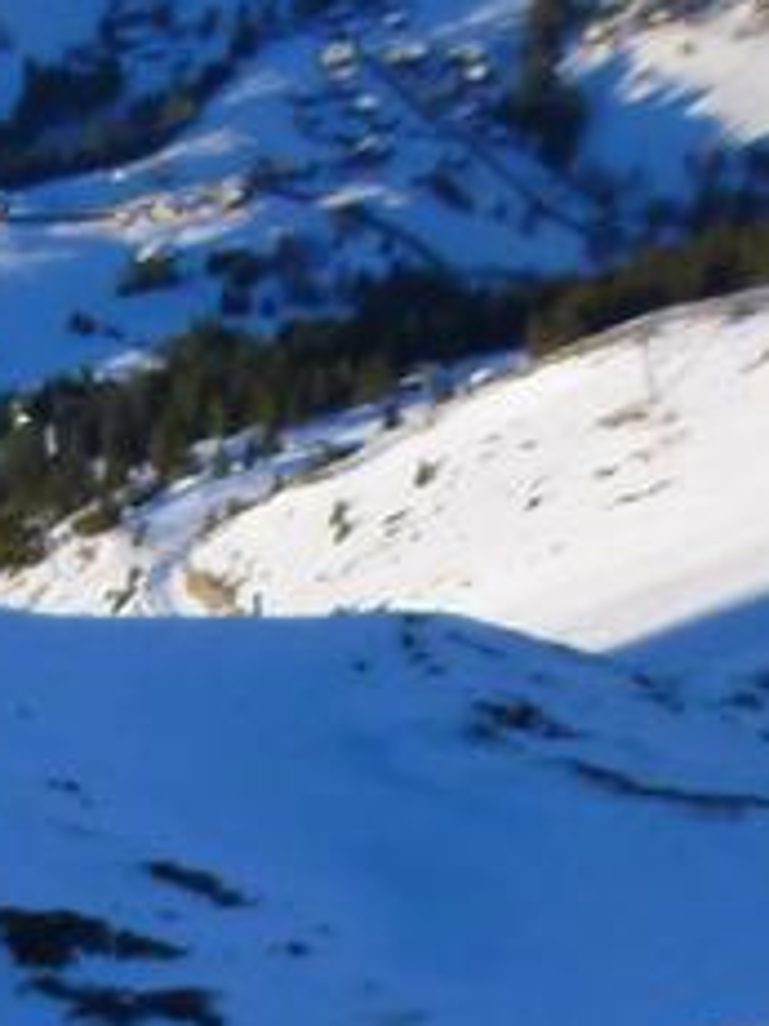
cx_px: -1378
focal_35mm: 130
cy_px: 1905
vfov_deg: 13.5
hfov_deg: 9.4
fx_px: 3854
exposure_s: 1/160
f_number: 9
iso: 160
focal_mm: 4.5
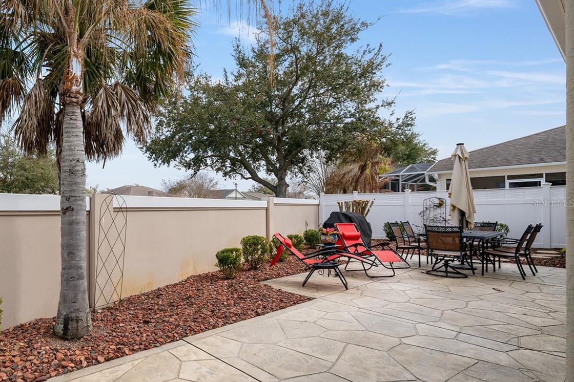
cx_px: 167
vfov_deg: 61.8
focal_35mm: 20
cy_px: 203
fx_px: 319
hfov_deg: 79.5
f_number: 8
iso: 250
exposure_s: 1/800
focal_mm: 14
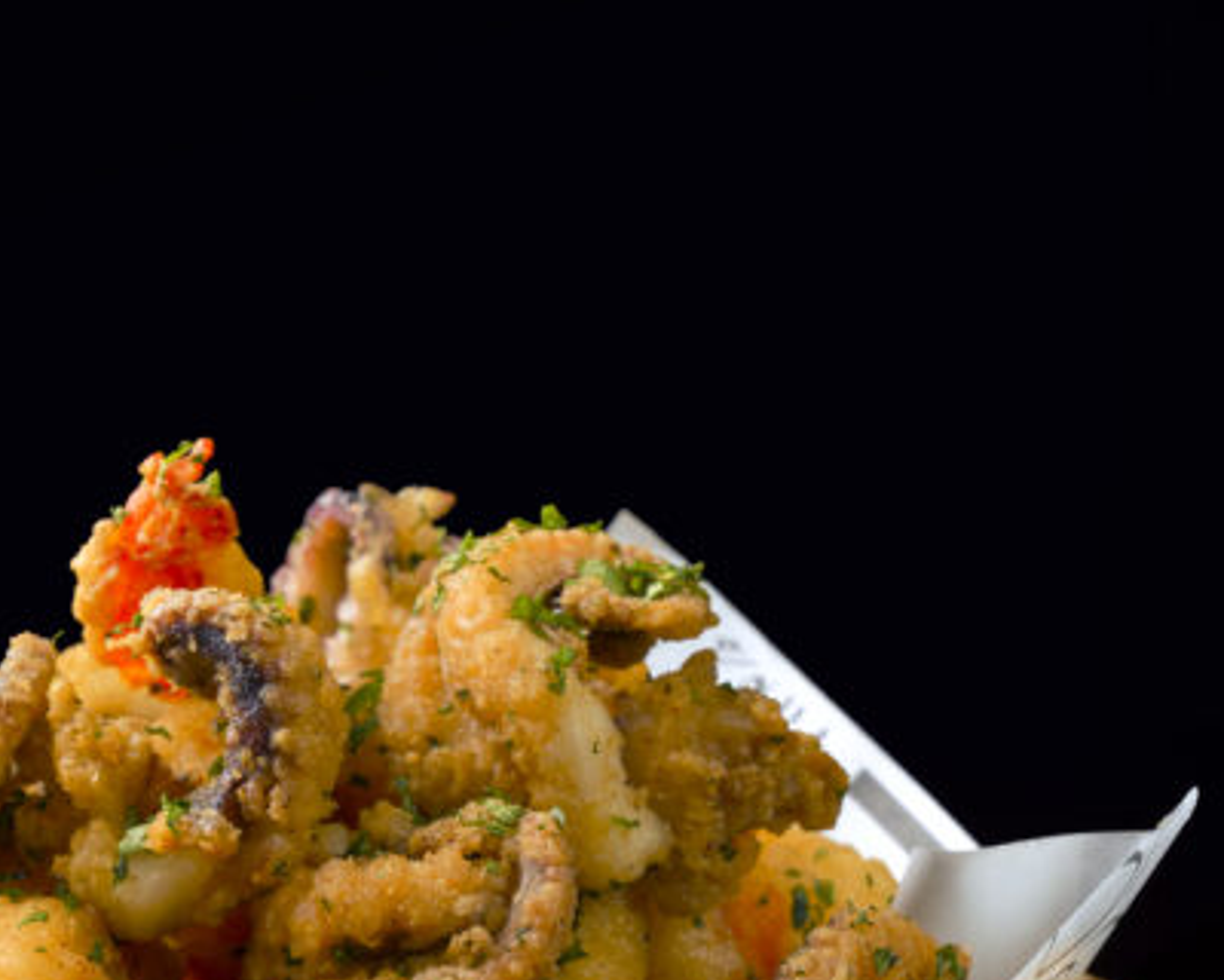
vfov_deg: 9.2
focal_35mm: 168
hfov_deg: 11.4
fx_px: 6086
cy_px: 928
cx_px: 210
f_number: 14
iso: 200
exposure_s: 1/200
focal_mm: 70
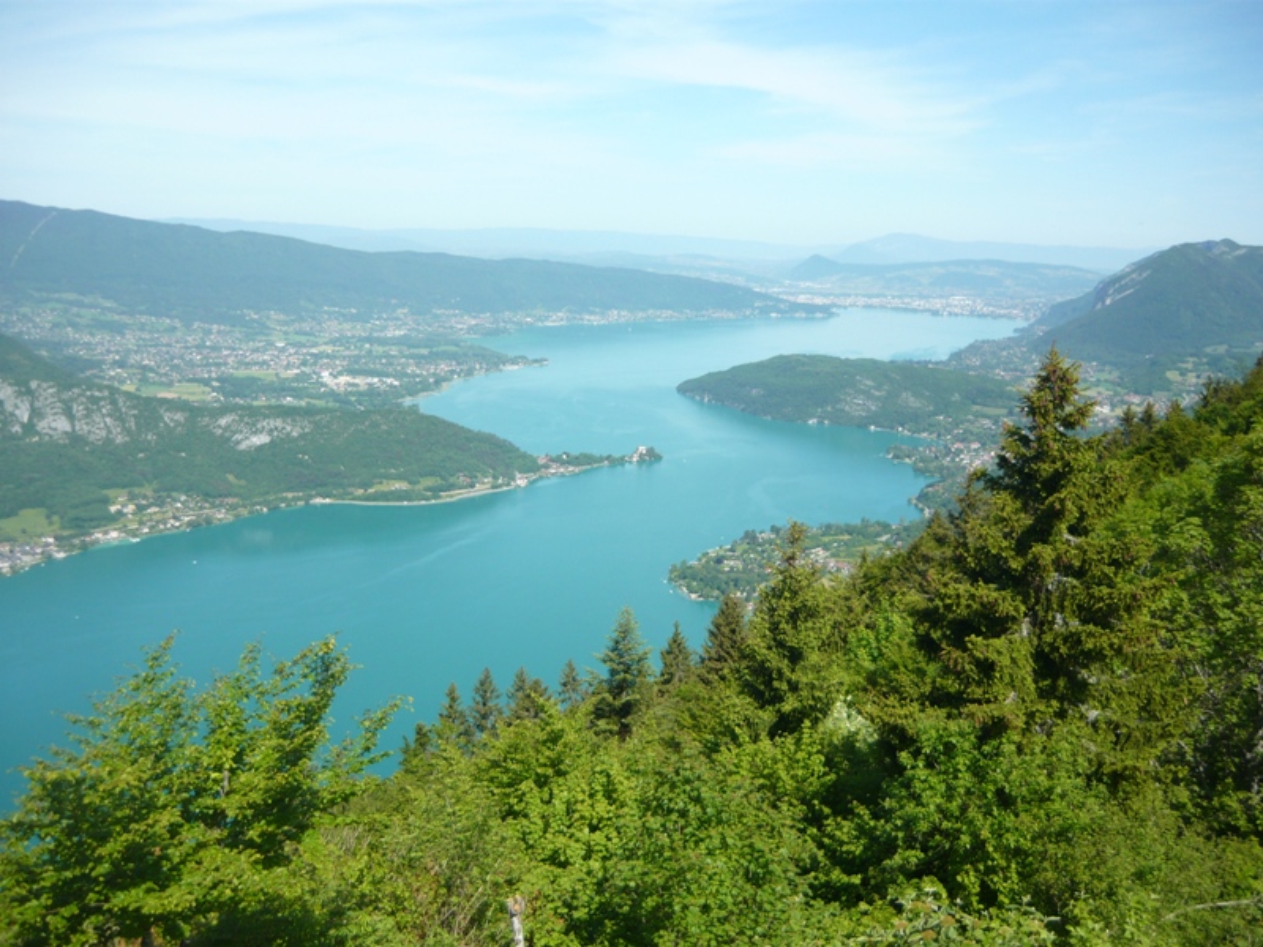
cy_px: 474
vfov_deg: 42.9
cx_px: 632
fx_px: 1204
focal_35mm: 33
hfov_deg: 55.4
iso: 100
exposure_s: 1/160
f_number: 8
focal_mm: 5.5
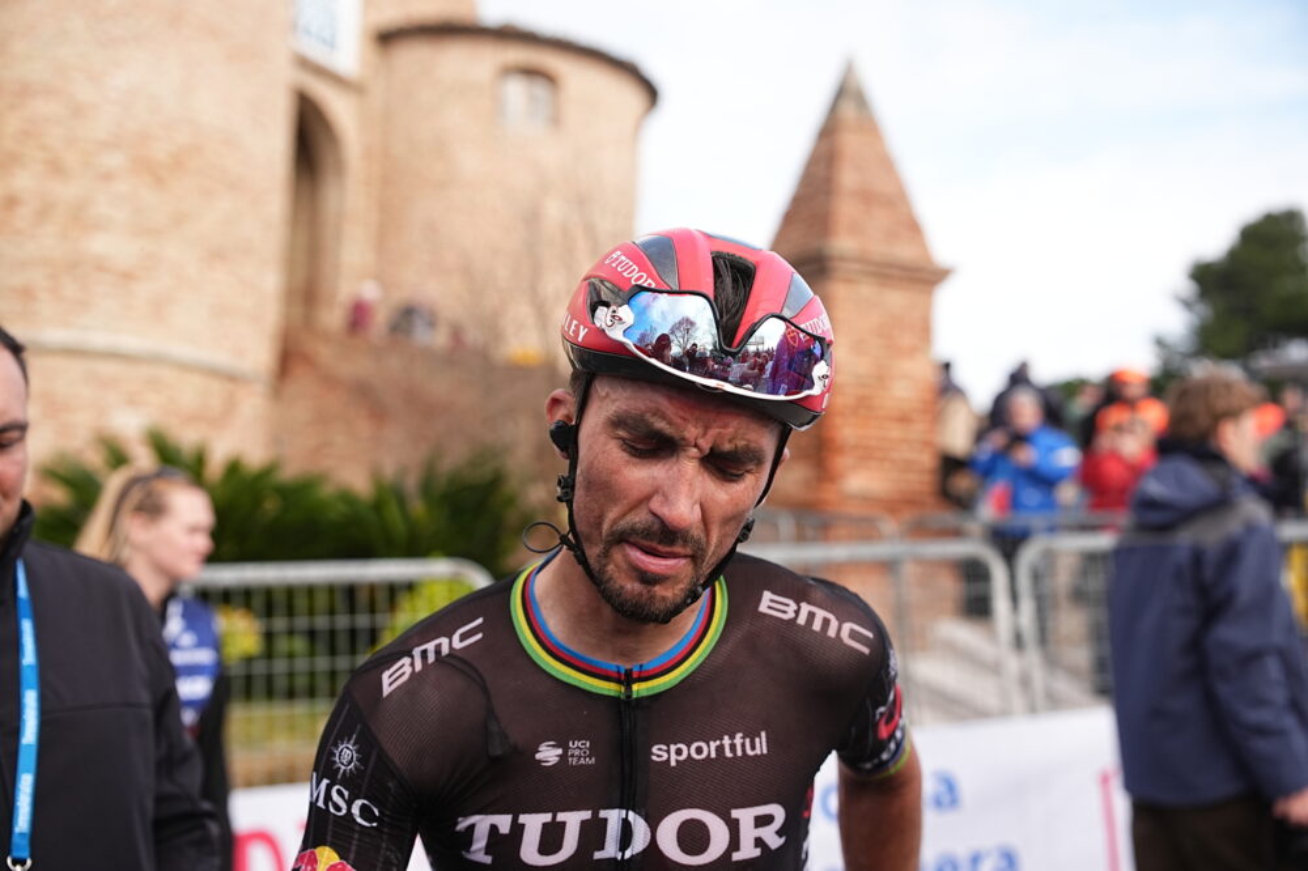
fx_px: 1416
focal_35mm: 39
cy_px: 436
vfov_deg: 34.2
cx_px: 654
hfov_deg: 49.6
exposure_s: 1/3200
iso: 640
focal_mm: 39
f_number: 2.8
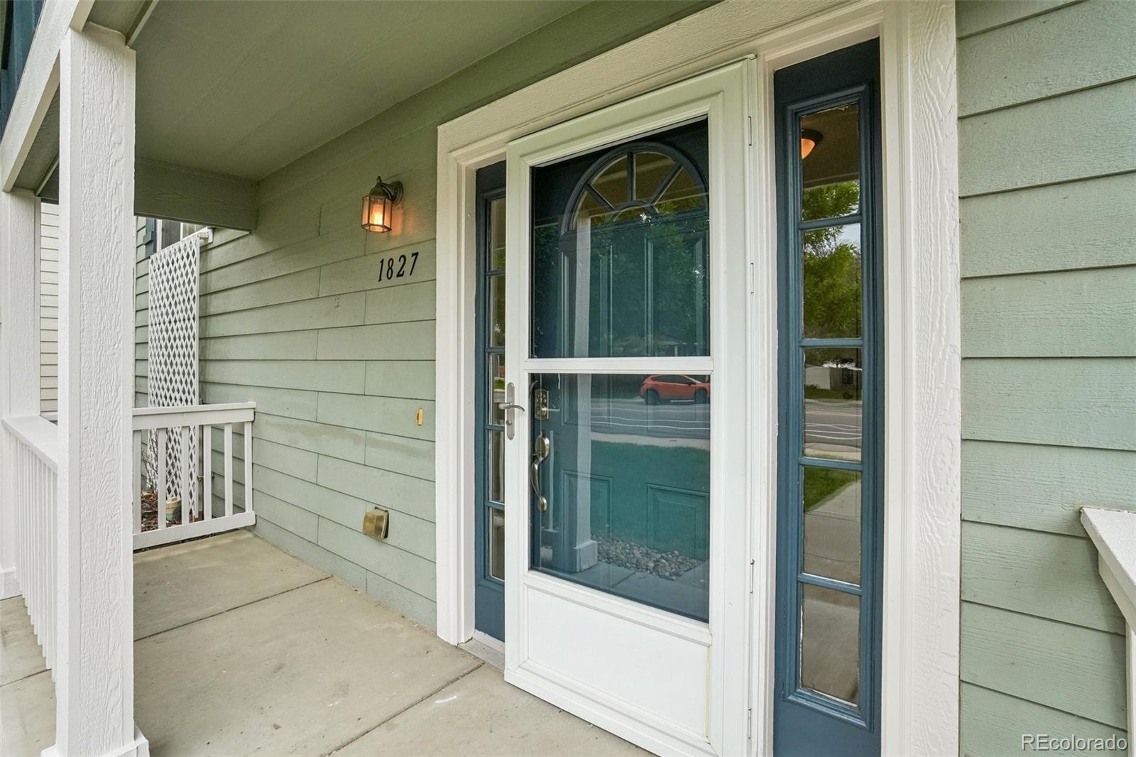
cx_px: 568
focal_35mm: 15
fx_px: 473
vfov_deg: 77.3
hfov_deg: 100.4
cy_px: 378
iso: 400
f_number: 8
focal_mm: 10
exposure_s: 1/320
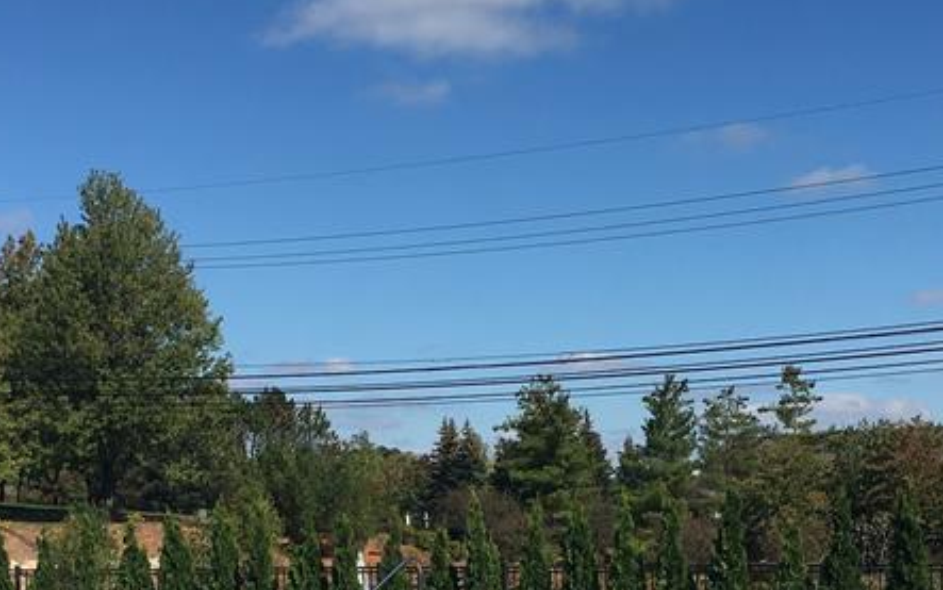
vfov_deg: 17.8
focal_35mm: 71
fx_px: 1825
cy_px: 630
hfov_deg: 29.0
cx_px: 485
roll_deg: +1.1
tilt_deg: -4.5
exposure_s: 1/2653
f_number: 2.2
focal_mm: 4.15
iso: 25
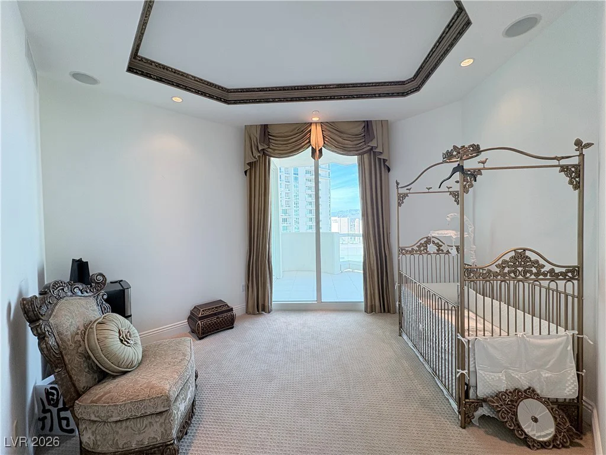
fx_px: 245
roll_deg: +1.7
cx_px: 303
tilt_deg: -1.4
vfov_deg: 85.7
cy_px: 228
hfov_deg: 102.1
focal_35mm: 14
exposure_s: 1/120
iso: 100
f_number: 2.2
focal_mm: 2.22
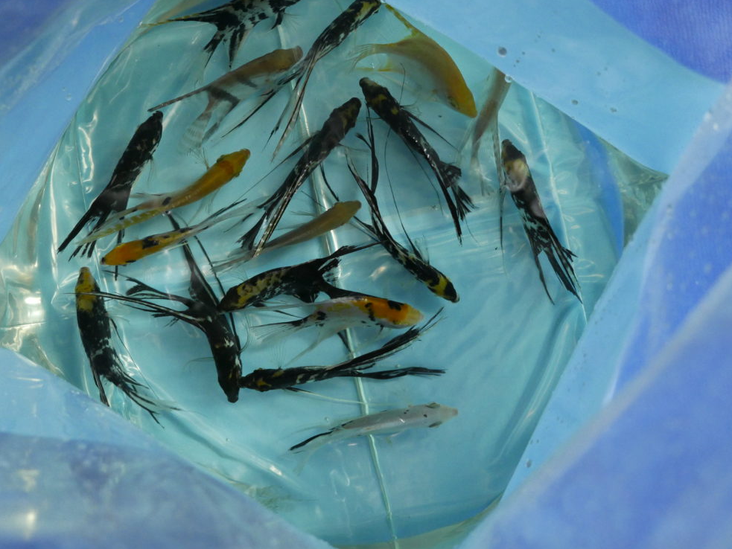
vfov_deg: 29.1
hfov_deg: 38.2
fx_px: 1058
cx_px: 357
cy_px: 265
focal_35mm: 50
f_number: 2.8
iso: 2000
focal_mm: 24
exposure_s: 1/125
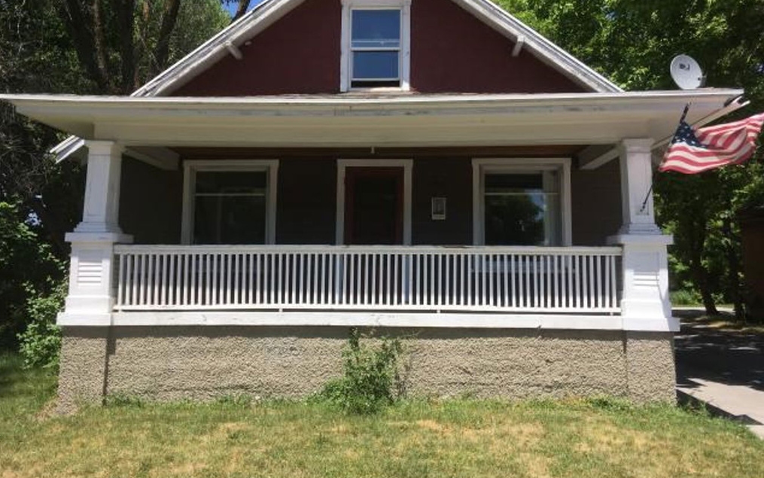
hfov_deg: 61.2
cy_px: 202
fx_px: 646
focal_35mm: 31
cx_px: 380
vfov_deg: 40.5
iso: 25
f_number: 2.2
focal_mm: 4.15
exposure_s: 1/1350
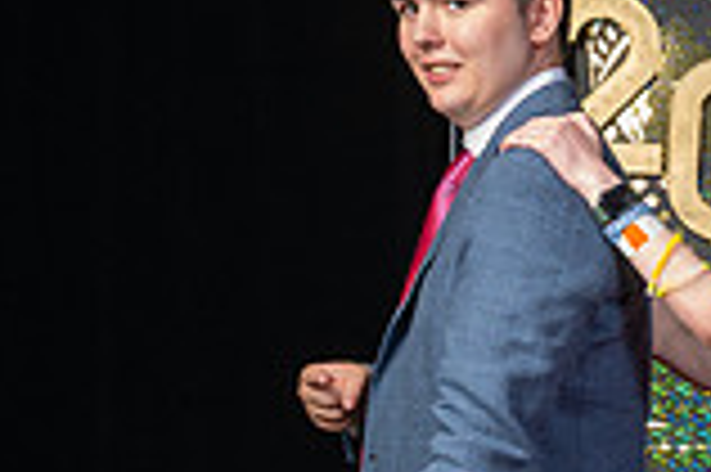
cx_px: 1179
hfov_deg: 14.8
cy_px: 581
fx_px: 2466
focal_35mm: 125
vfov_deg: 10.7
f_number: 8
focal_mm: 28.5
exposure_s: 1/100
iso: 320
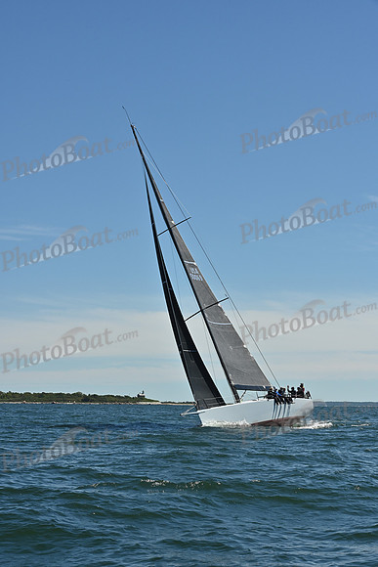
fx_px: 1102
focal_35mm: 70
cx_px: 189
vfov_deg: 28.8
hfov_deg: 19.5
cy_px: 284
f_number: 13
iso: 320
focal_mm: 70
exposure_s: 1/800
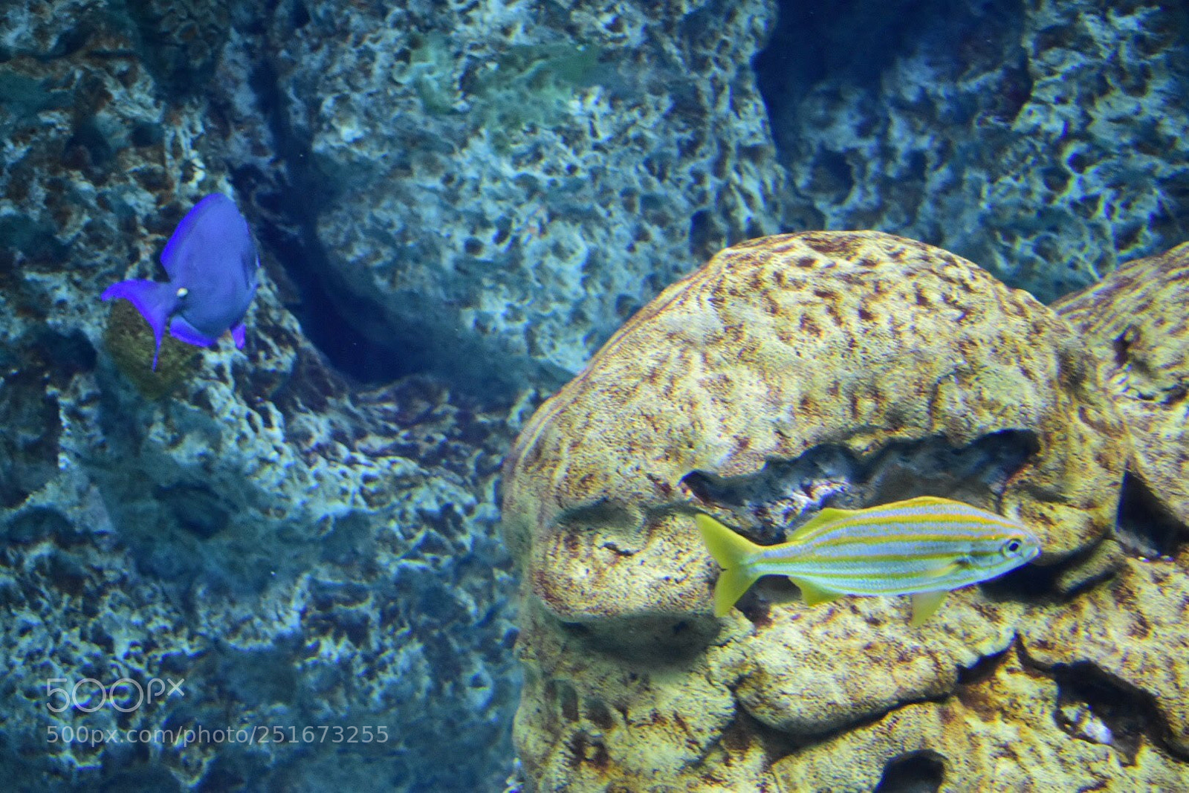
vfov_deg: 25.1
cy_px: 396
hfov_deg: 36.9
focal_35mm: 54
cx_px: 594
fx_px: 1784
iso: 3200
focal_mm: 36
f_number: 5
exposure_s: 1/30
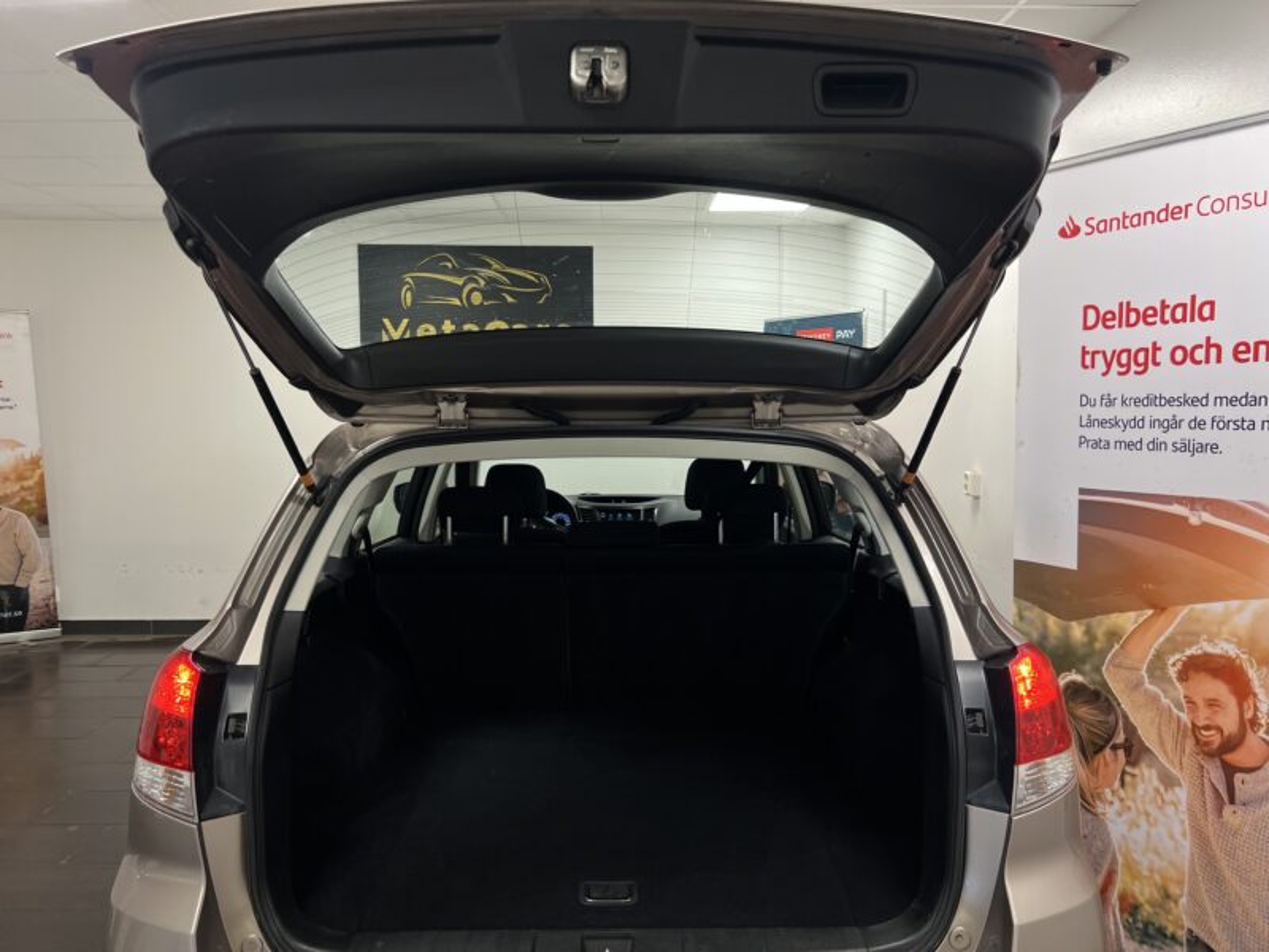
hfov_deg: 67.3
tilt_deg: -5.7
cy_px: 476
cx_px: 634
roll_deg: +0.3
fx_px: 953
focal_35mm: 26
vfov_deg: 53.1
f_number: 1.5
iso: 125
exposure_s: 1/100
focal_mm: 5.7
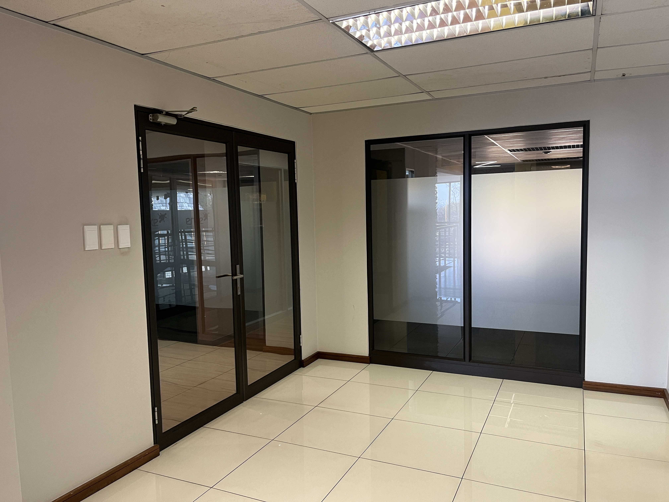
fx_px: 502
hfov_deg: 67.3
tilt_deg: -6.8
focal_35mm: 26
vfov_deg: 53.1
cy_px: 251
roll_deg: +1.0
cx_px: 334
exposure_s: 1/50
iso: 125
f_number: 1.6
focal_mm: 5.1
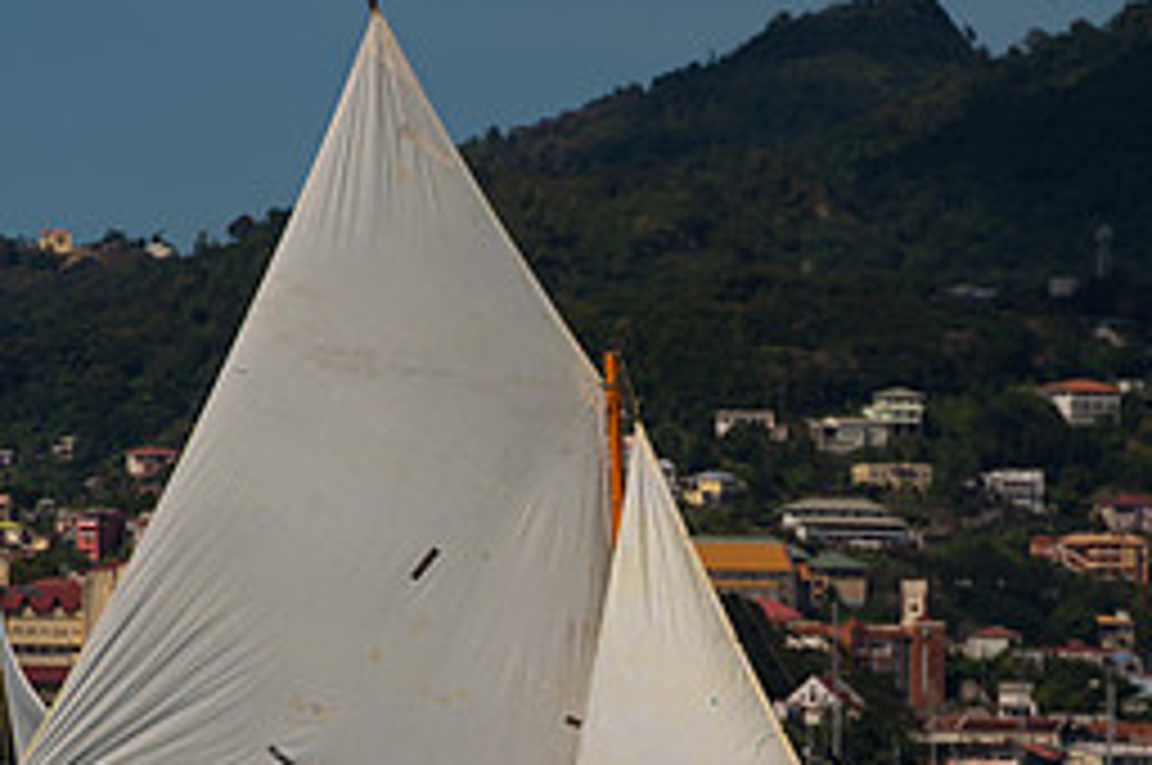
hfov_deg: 4.5
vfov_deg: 3.0
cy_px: 720
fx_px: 14509
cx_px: 585
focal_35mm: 454
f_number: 8
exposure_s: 1/2000
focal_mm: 200
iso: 100
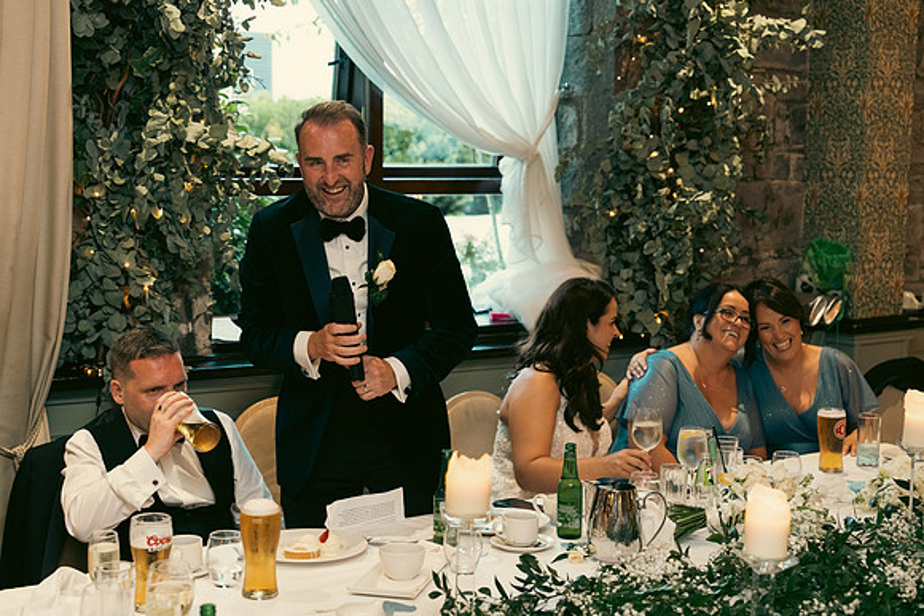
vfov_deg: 23.8
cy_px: 308
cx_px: 462
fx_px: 1463
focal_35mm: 57
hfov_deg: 35.0
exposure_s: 1/160
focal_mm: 57
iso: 2500
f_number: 3.5
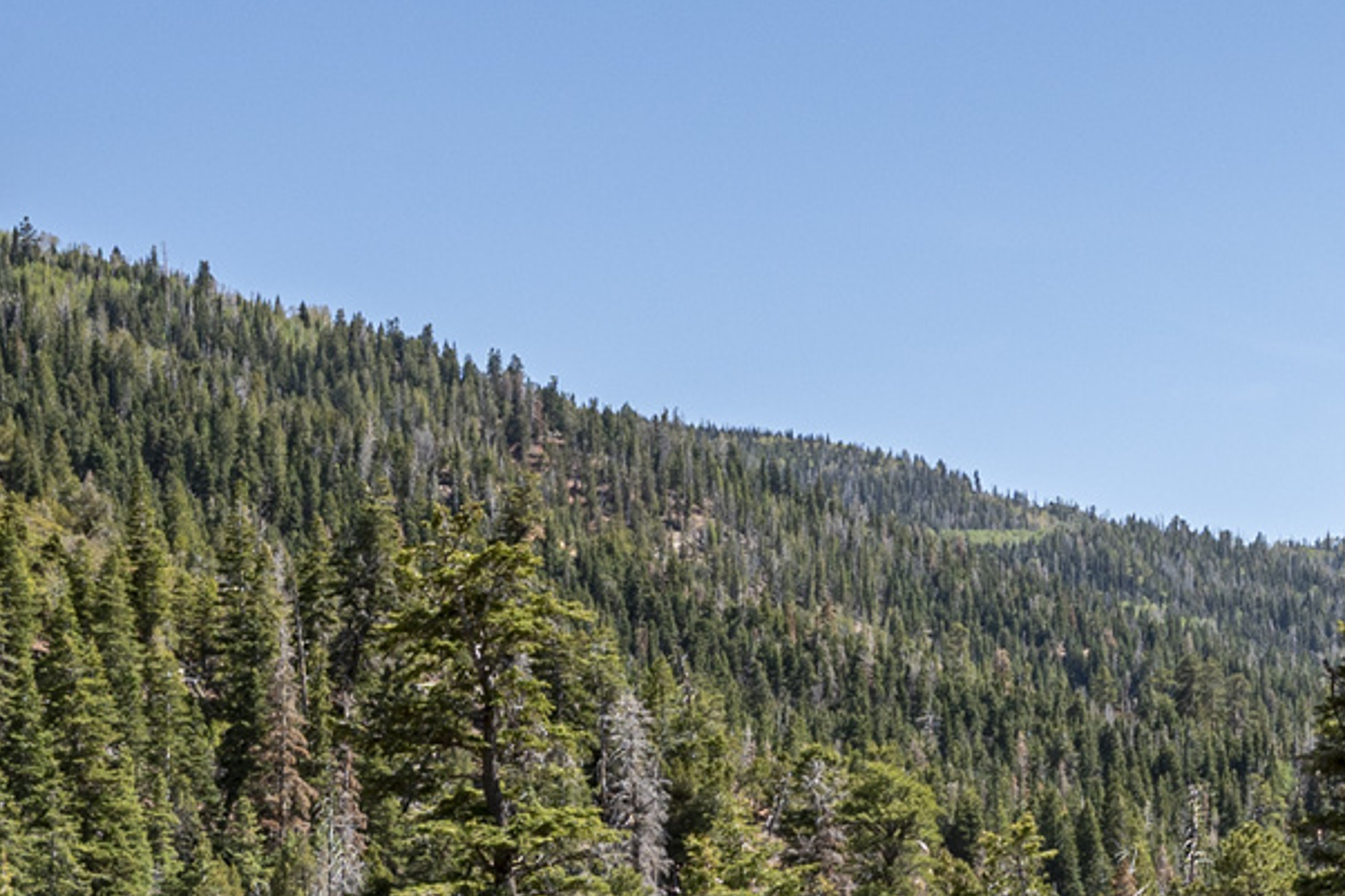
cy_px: 798
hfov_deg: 19.0
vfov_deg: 13.3
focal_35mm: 102
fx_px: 3810
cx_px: 1568
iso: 320
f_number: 8
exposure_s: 1/640
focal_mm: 30
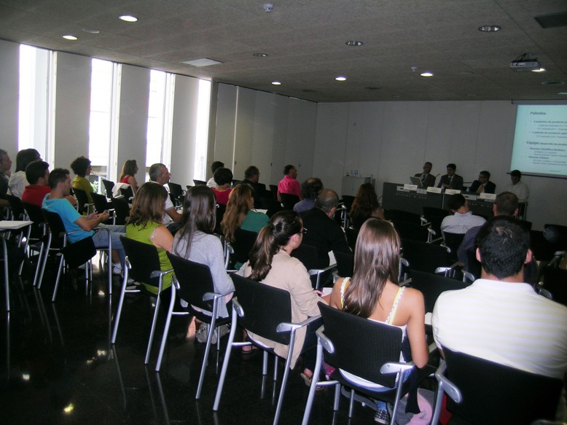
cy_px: 212
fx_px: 458
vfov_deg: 49.7
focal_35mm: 28
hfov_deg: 63.5
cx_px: 284
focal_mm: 5.8
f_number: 2.8
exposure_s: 1/60.1
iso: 50
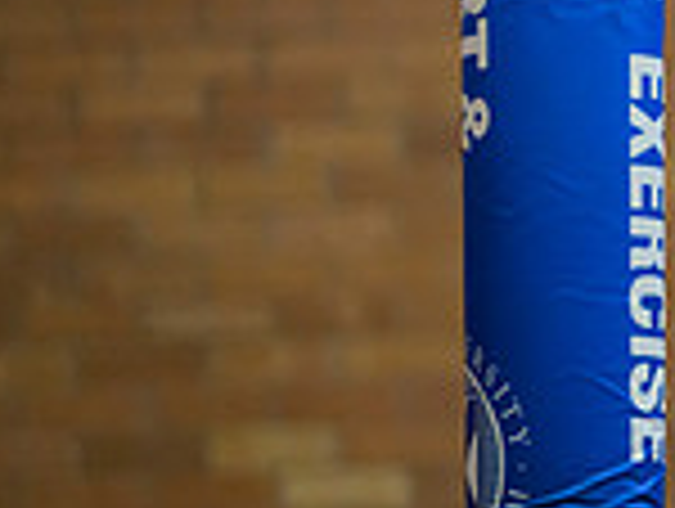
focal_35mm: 624
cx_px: 1315
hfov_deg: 3.2
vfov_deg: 2.4
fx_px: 12187
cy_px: 97
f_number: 2.8
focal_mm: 155
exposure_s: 1/1000
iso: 5000
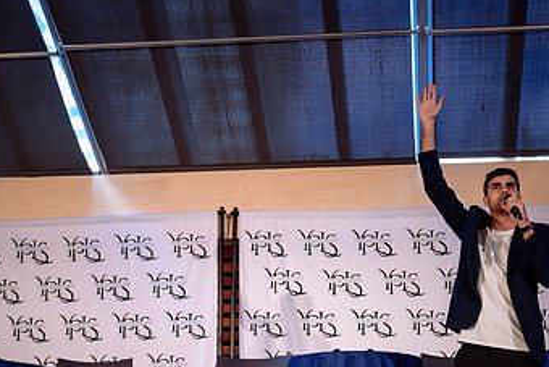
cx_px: 364
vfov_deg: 22.7
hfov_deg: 34.2
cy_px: 350
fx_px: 885
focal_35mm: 58
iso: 640
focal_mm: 28.5
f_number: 3.2
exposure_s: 1/200
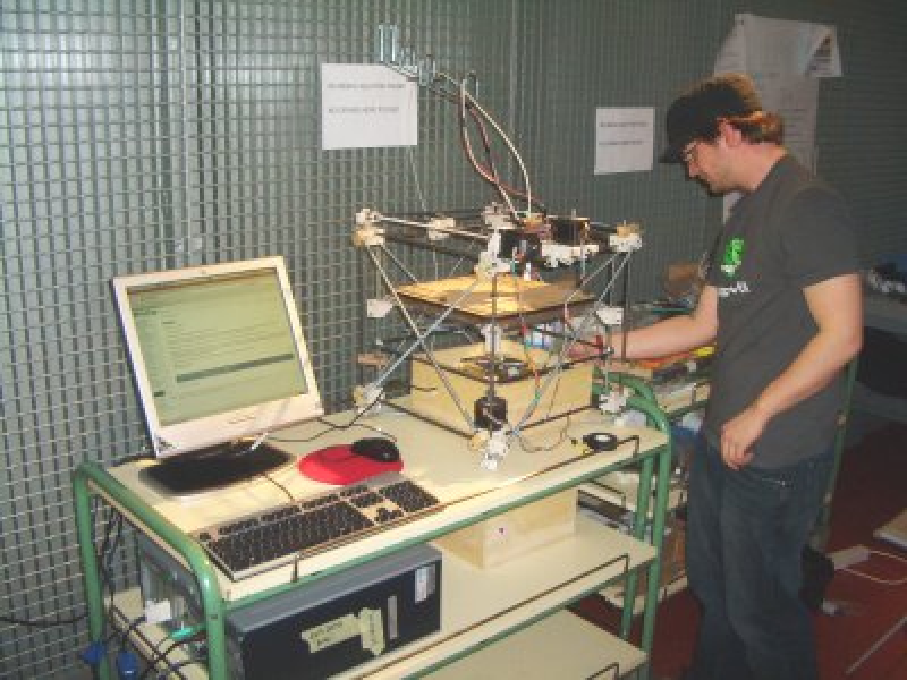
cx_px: 454
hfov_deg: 52.6
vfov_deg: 40.7
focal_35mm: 35
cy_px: 340
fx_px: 917
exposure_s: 1/60
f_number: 2.6
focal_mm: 5.8
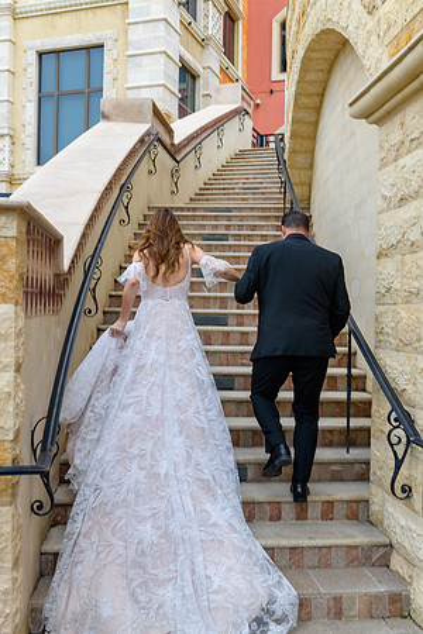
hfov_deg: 35.1
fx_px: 670
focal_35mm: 38
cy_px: 317
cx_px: 212
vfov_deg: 50.7
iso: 400
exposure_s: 1/160
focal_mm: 38
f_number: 5
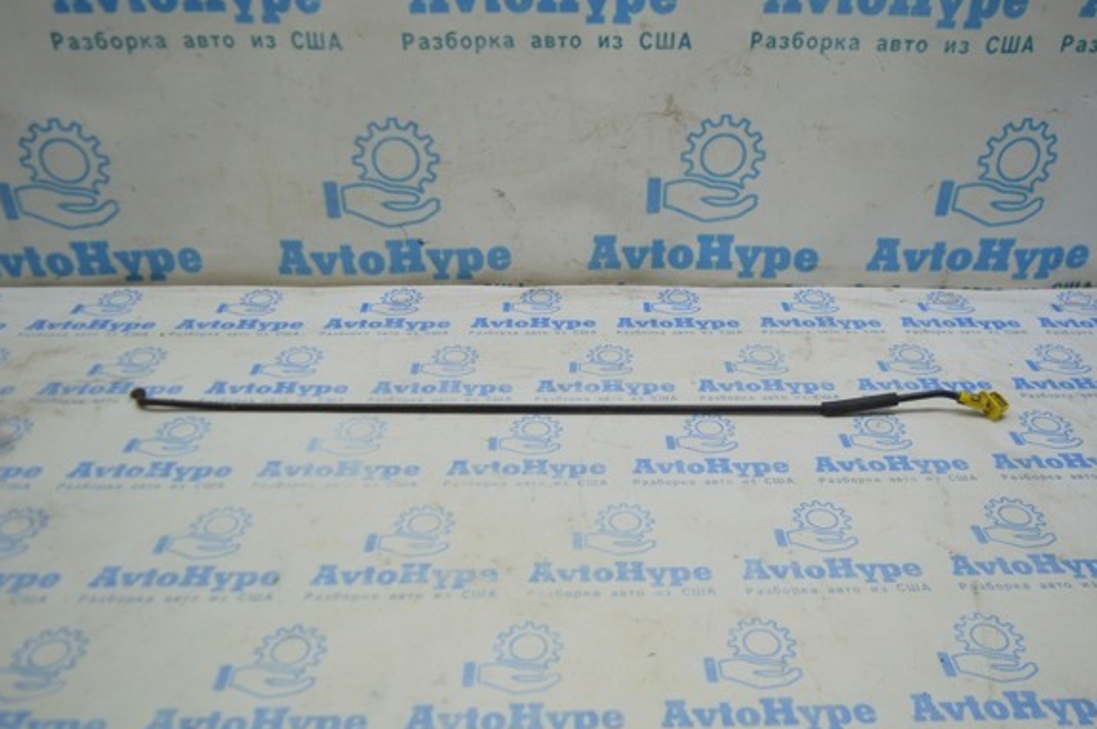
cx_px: 583
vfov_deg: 43.5
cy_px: 361
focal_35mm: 30
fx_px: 913
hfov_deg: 61.9
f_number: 3.5
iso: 400
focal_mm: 18
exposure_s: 1/80
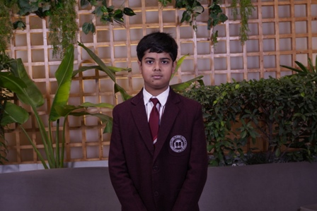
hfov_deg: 41.1
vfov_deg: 28.1
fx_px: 423
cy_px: 106
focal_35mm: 48
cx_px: 158
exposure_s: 1/125
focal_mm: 32
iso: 500
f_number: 5
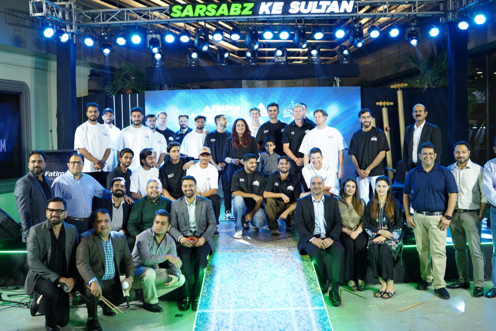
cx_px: 248
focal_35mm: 35
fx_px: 482
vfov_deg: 37.9
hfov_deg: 54.4
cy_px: 166
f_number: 2
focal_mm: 35
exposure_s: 1/100
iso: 250
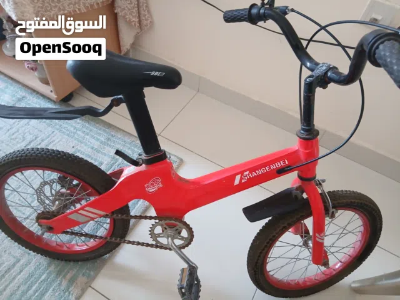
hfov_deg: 67.3
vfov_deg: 53.1
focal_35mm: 26
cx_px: 200
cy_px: 150
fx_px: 300
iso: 200
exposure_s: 1/33.3
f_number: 1.8
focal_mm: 3.98
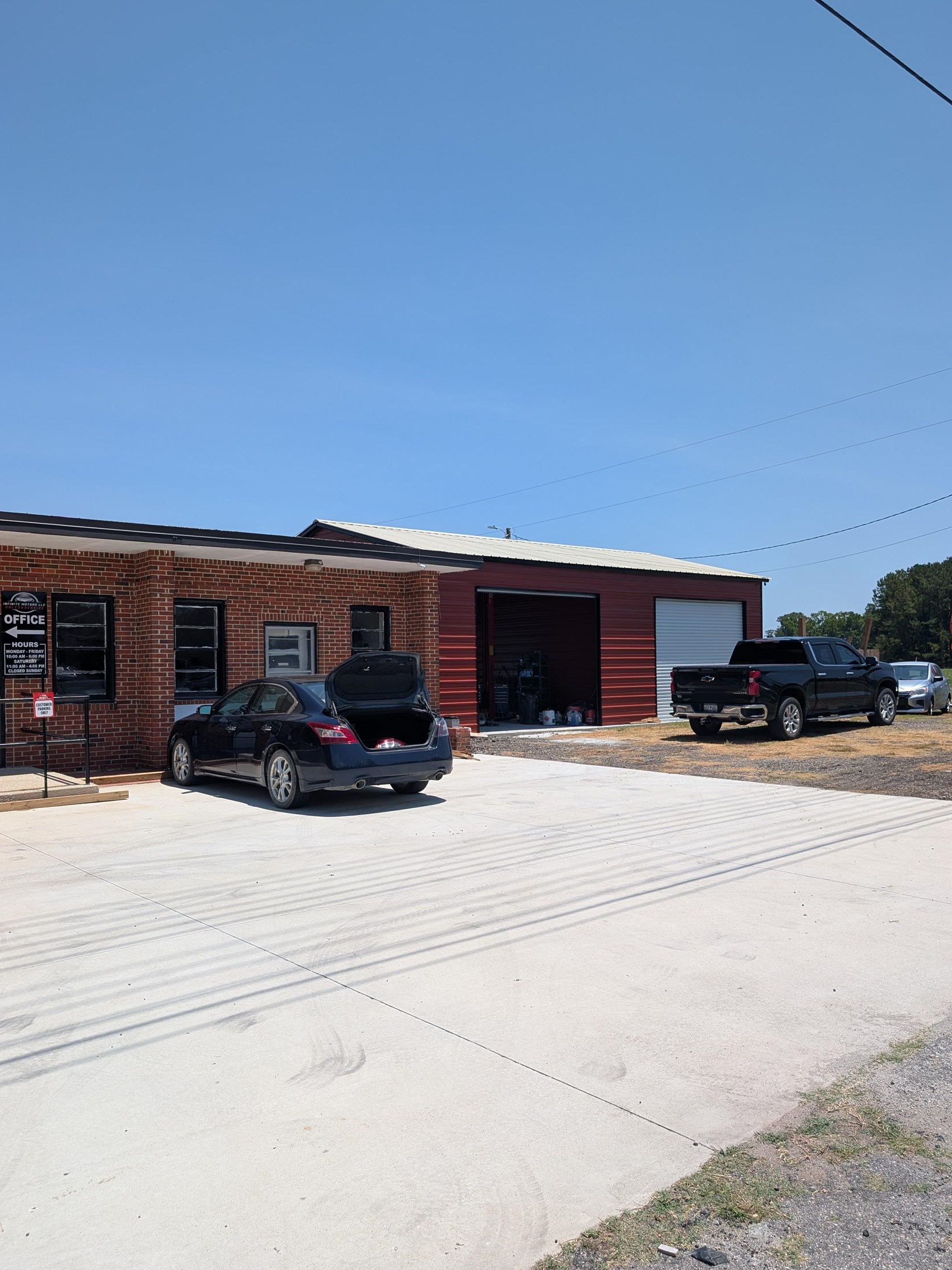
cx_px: 491
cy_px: 656
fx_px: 917
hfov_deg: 54.9
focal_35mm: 25
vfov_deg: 69.4
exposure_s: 1/1727
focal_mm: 6.9
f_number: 1.68
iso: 30
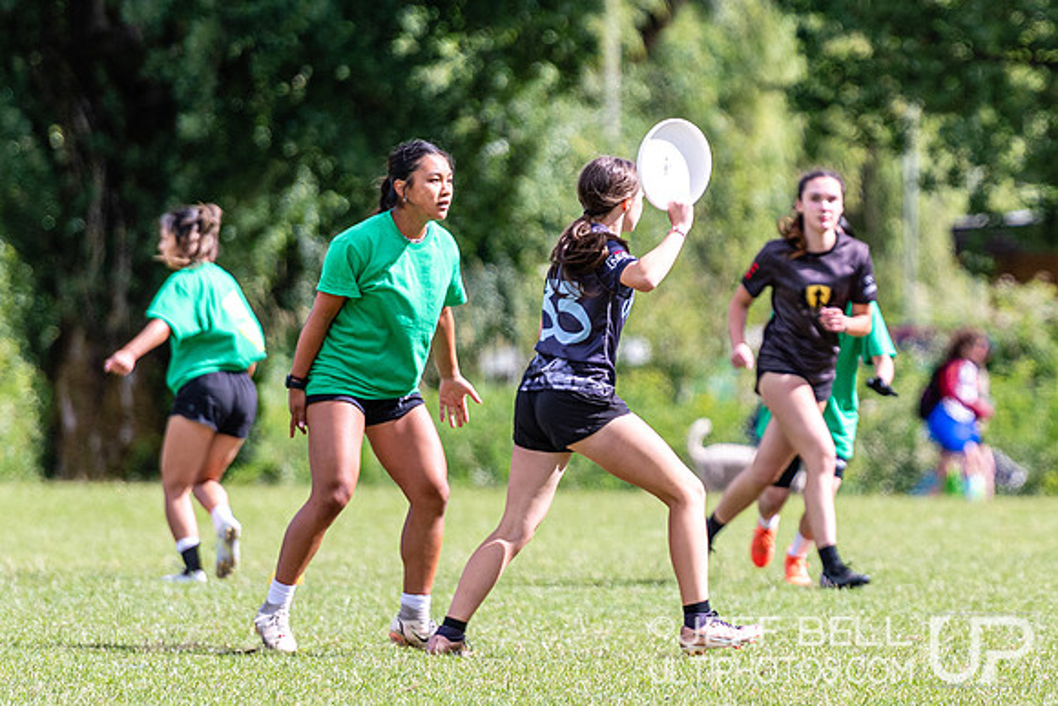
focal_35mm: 557
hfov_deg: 3.7
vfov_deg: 2.5
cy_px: 280
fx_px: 16362
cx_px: 924
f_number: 3.2
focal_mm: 200
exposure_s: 1/2000
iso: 200
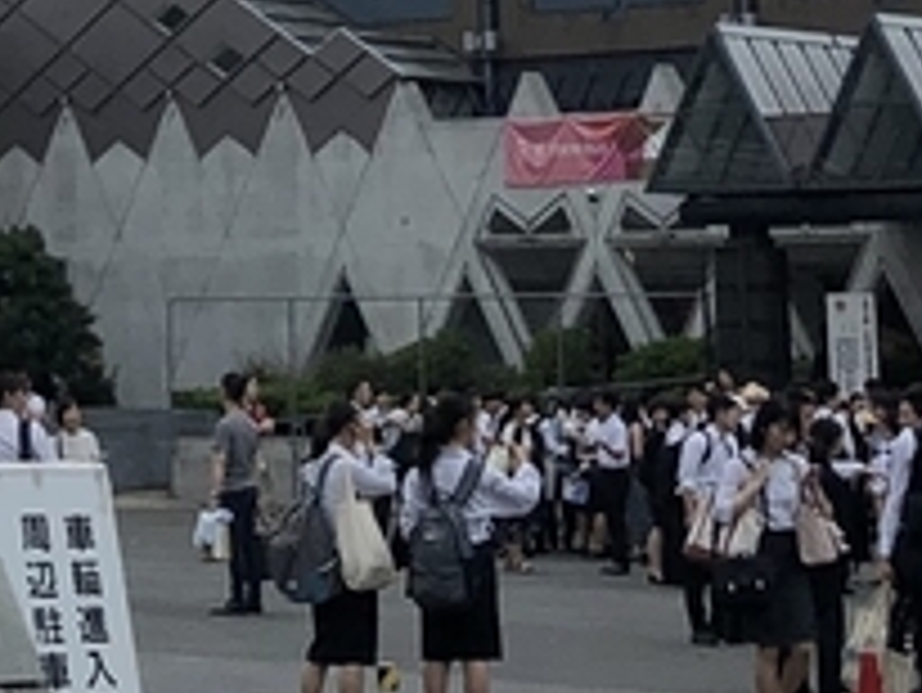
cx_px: -99
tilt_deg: +13.4
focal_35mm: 164
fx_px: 4371
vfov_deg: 8.6
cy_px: -648
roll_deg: -0.7
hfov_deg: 11.9
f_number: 1.8
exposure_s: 1/631
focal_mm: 4
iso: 20
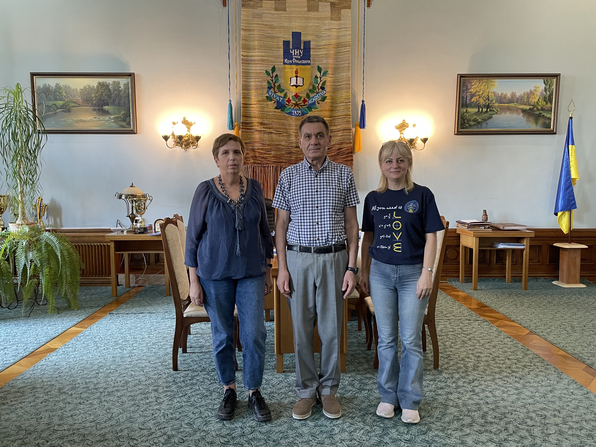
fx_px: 448
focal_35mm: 26
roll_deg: +1.0
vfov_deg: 53.1
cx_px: 298
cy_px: 224
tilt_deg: -4.1
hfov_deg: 67.3
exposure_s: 1/60
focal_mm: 4.2
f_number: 1.6
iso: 200
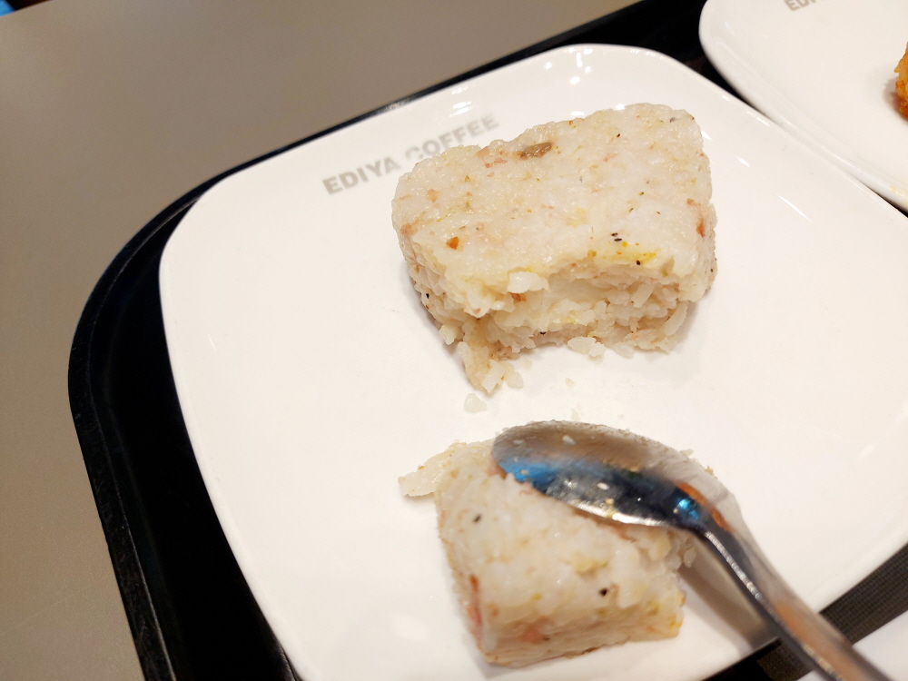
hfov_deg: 71.6
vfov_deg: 56.8
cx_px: 454
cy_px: 340
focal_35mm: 24
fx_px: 630
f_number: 1.8
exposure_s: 1/120
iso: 40
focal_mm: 5.23
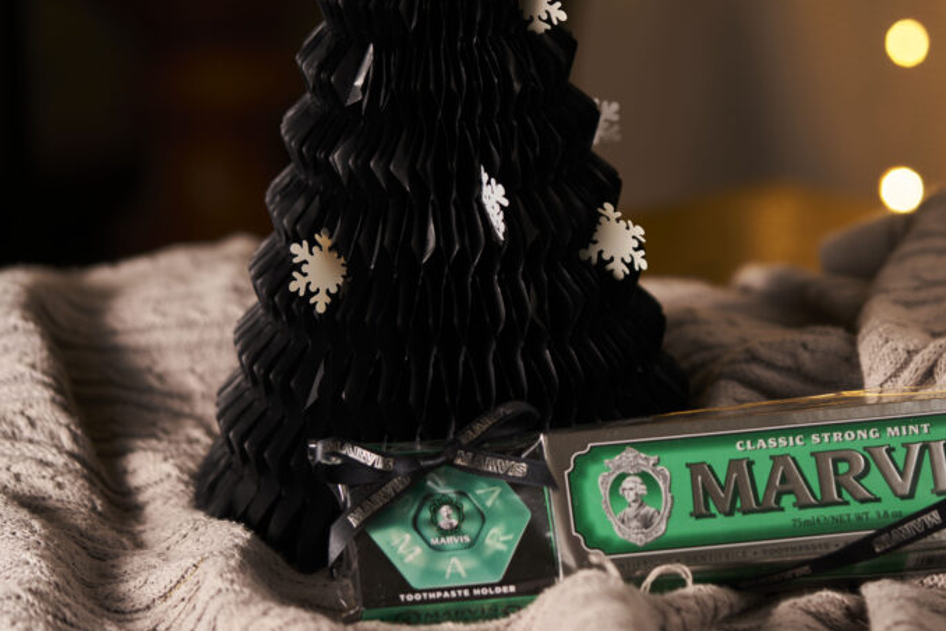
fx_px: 3573
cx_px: 702
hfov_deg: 15.0
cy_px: 211
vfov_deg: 10.1
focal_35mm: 136
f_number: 2.8
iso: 64
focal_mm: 90
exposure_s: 1
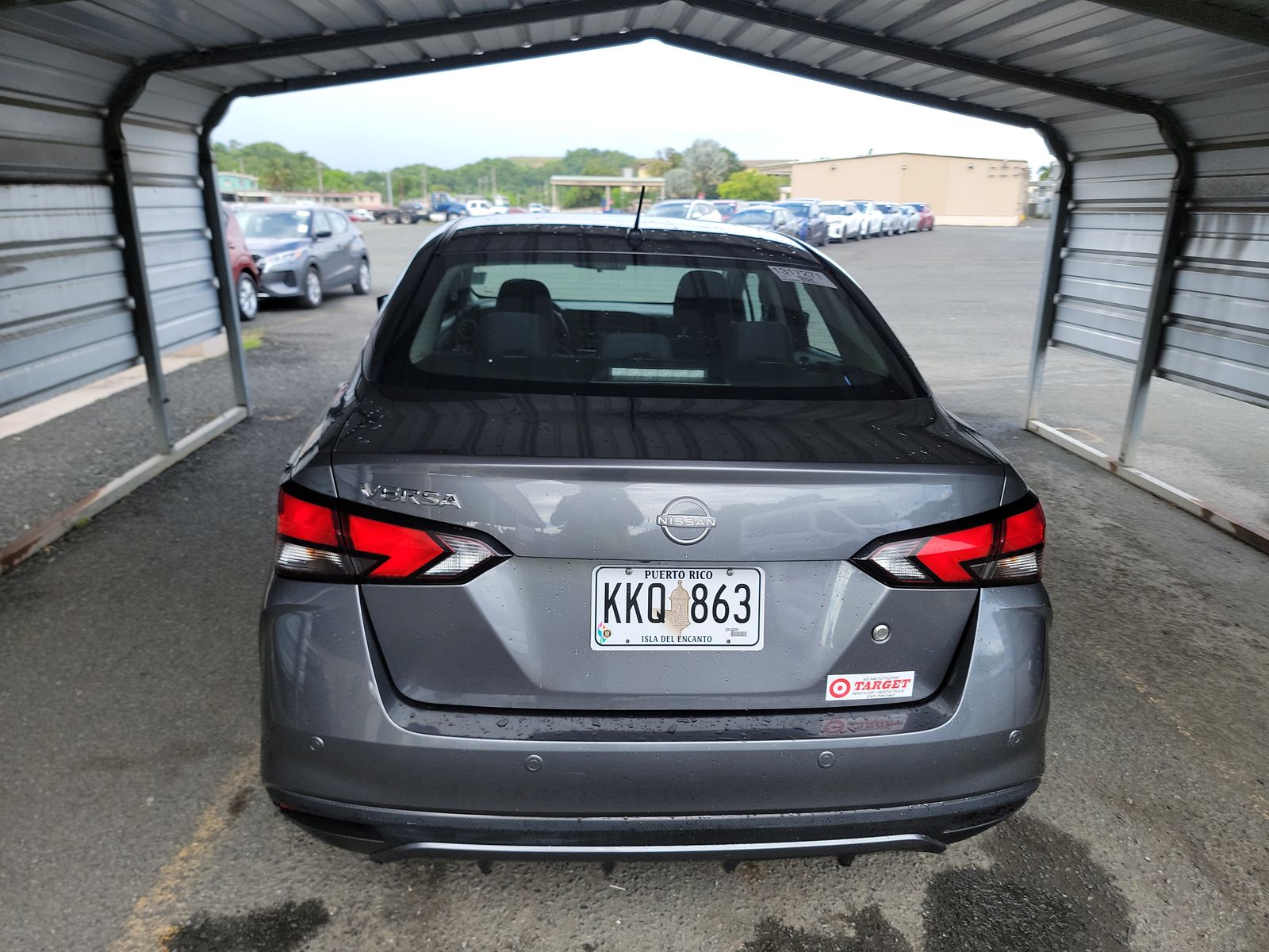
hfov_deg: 71.6
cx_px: 634
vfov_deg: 56.8
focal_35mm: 24
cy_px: 476
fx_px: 880
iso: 50
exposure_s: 1/182
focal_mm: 6.7
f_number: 1.8
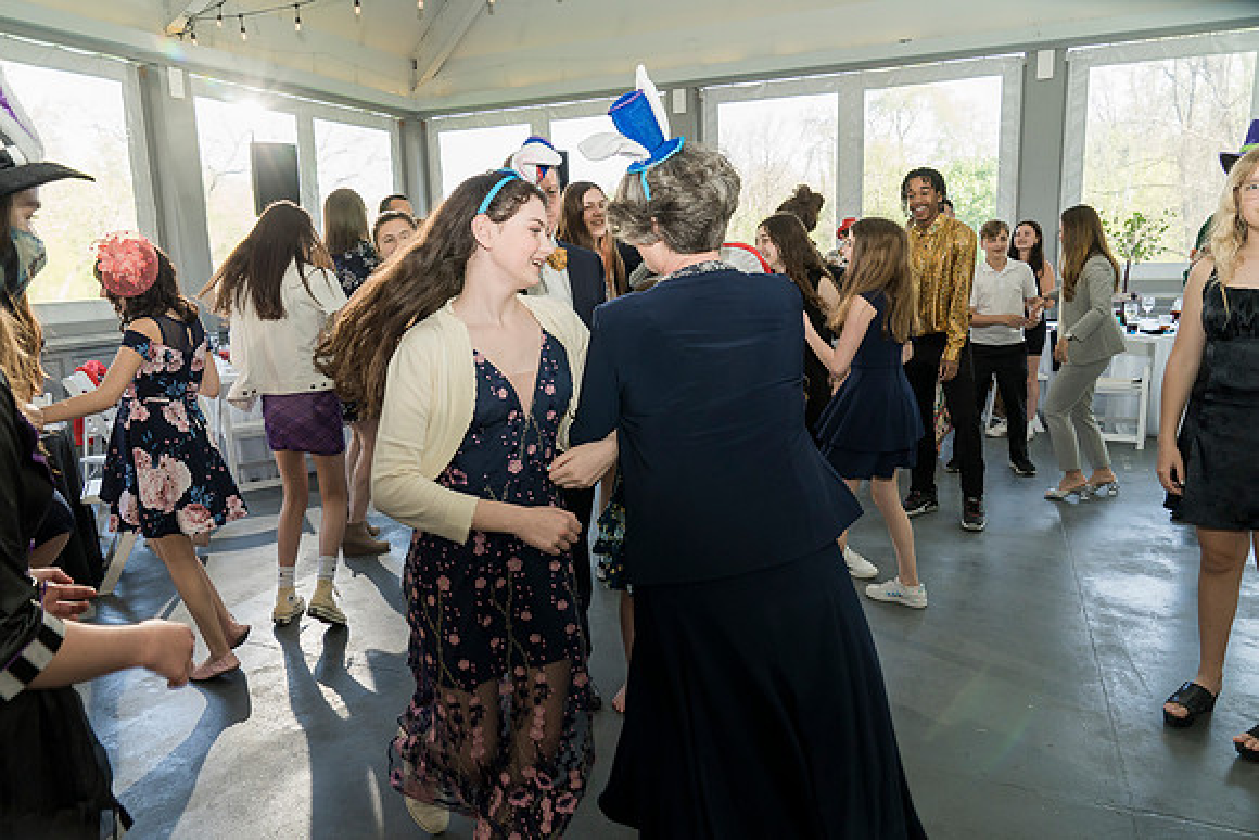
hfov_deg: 73.7
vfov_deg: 53.2
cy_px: 420
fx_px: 839
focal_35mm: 24
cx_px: 630
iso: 1250
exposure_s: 1/200
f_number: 6.3
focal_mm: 24
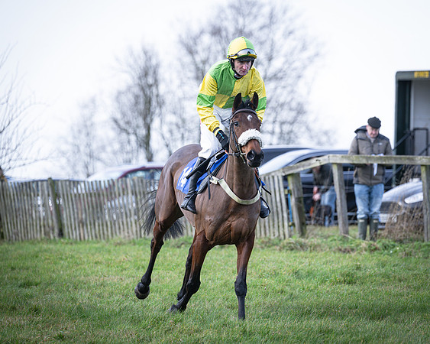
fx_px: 3491
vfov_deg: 5.6
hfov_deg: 7.0
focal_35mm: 274
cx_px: 291
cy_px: 171
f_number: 4
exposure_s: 1/800
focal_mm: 175
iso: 400
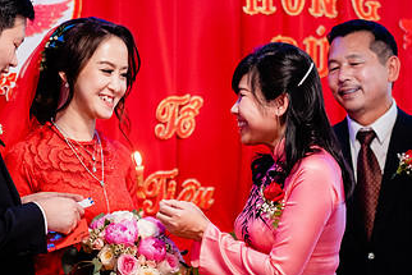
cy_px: 163
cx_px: 178
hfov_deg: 12.4
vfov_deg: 8.3
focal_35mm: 165
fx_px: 1889
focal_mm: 56
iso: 800
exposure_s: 1/160
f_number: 1.2
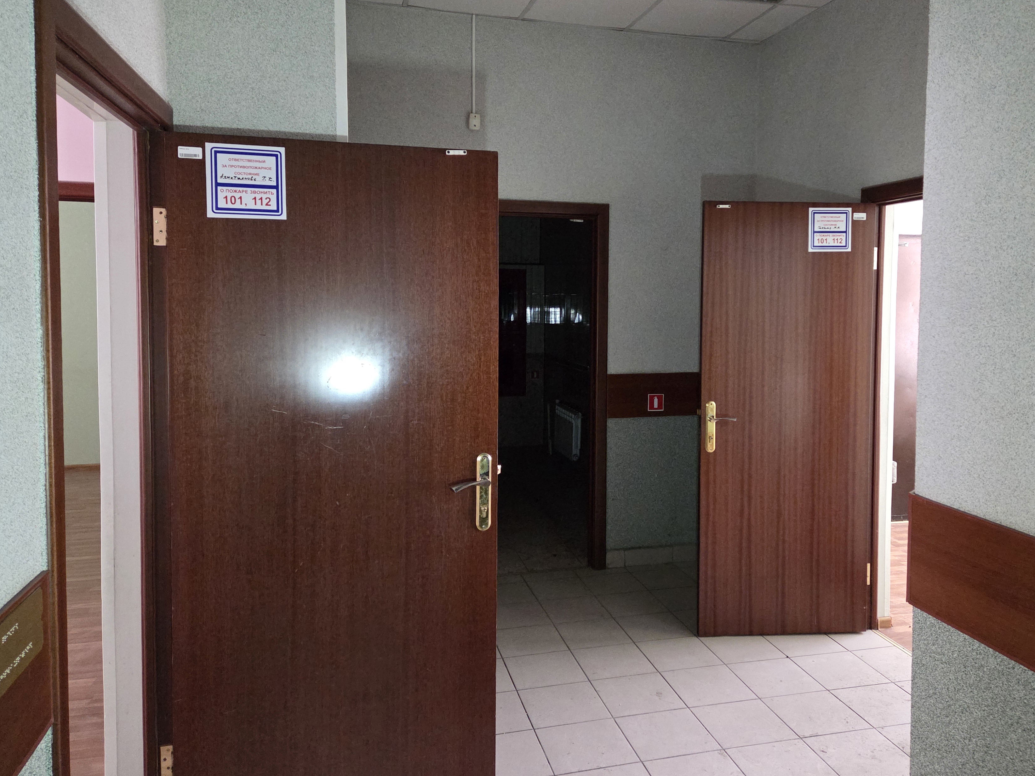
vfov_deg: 49.6
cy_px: 336
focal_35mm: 28
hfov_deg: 63.3
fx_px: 837
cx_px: 573
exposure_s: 1/100
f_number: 1.8
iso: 2500
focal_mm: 5.4
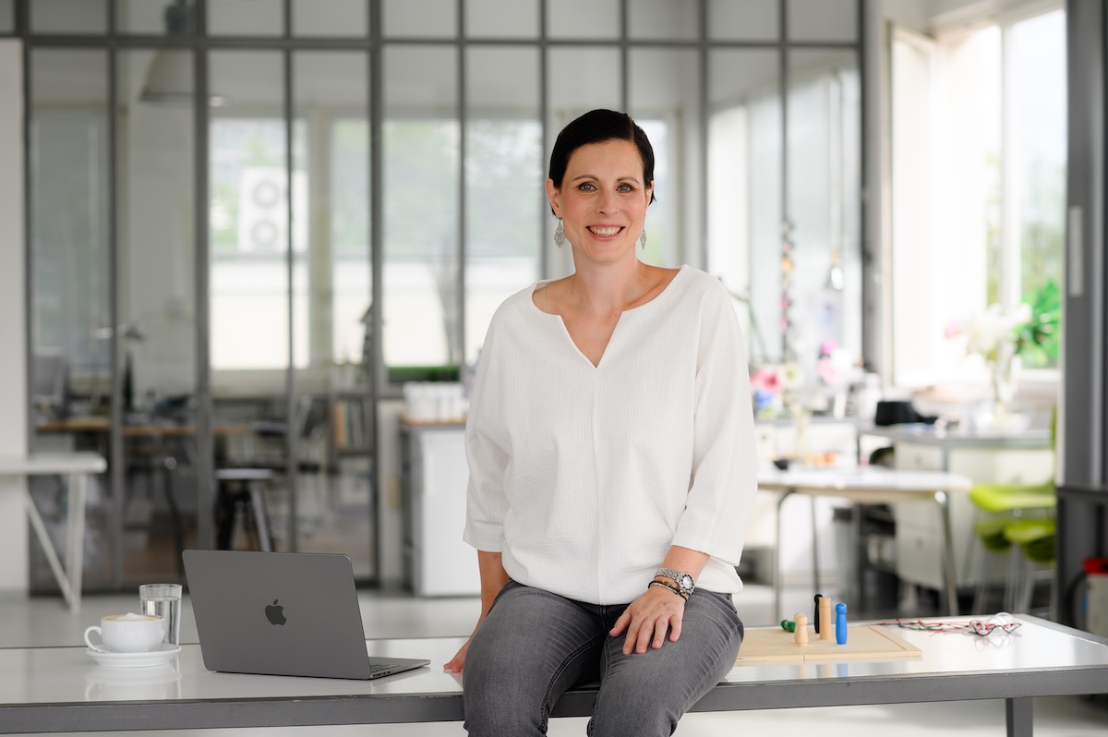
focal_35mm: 85
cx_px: 554
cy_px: 368
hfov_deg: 23.9
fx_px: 2614
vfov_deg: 16.0
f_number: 3.5
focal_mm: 85
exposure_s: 1/320
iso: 160
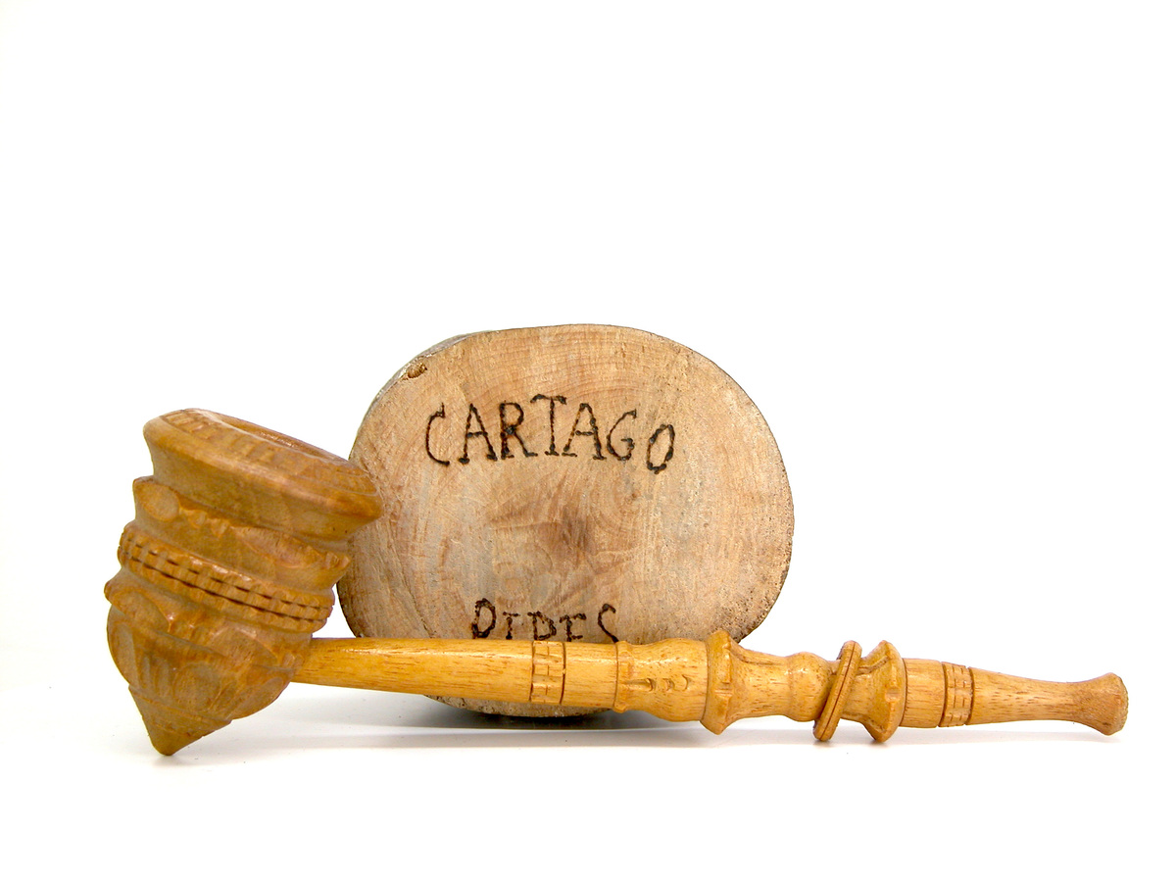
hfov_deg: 21.3
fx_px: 3125
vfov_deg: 16.1
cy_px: 441
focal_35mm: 92
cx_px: 588
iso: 100
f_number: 3.6
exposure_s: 1/91.1
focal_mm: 23.7
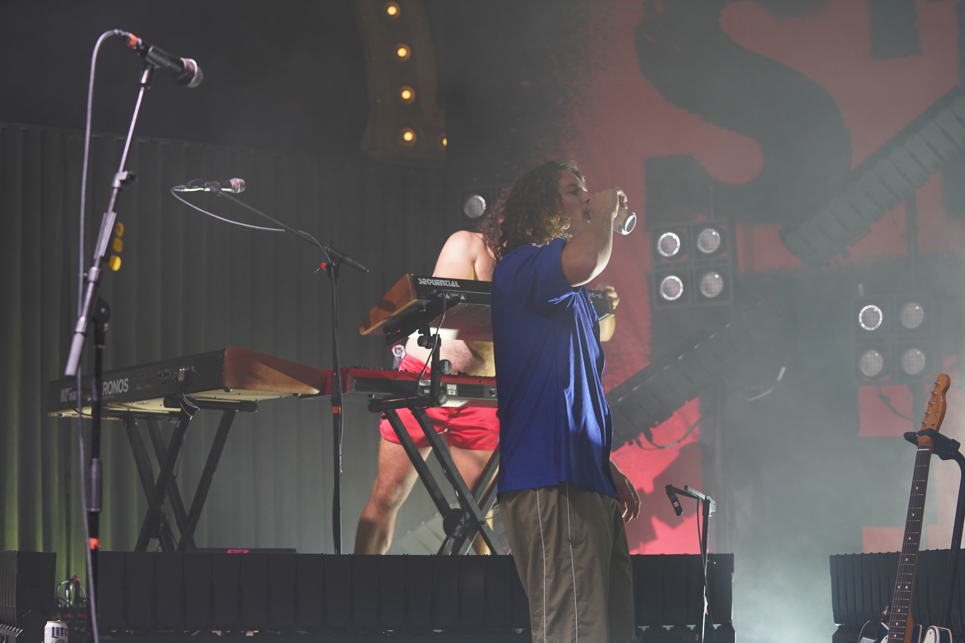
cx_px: 482
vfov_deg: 19.5
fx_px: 1876
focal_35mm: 70
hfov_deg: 28.8
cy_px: 322
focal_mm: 70
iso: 1600
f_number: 4
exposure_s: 1/160
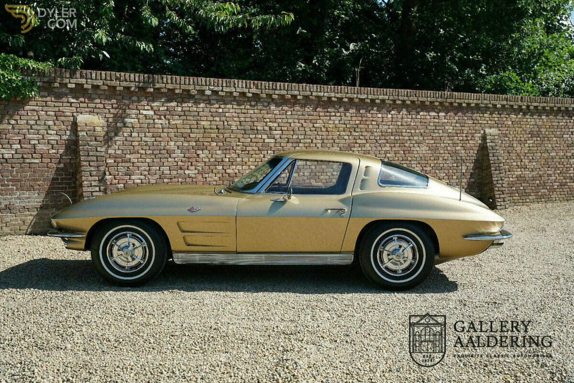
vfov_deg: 28.5
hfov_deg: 41.8
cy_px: 192
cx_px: 287
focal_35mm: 47
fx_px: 753
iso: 100
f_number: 5.6
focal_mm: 47.2
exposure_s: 1/160
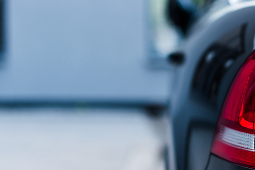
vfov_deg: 12.6
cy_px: 108
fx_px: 773
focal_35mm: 109
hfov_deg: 18.7
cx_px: 169
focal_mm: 50
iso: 200
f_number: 2.2
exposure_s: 1/1000
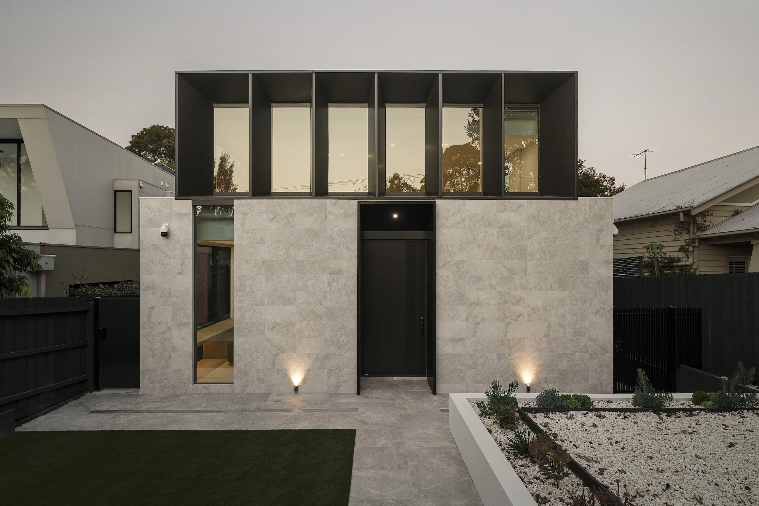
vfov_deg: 73.7
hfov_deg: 96.7
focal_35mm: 16
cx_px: 380
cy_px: 253
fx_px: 337
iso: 320
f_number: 5.6
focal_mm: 16
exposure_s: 1/6
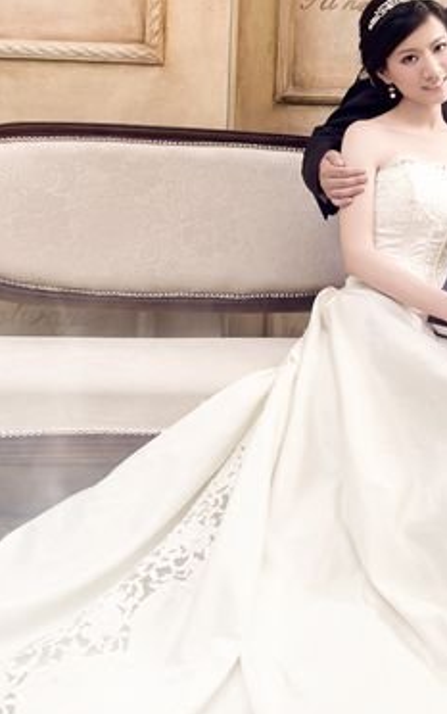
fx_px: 2043
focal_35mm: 105
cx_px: 395
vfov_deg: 19.8
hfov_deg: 12.4
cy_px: 260
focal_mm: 32
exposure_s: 1/60
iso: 100
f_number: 3.2
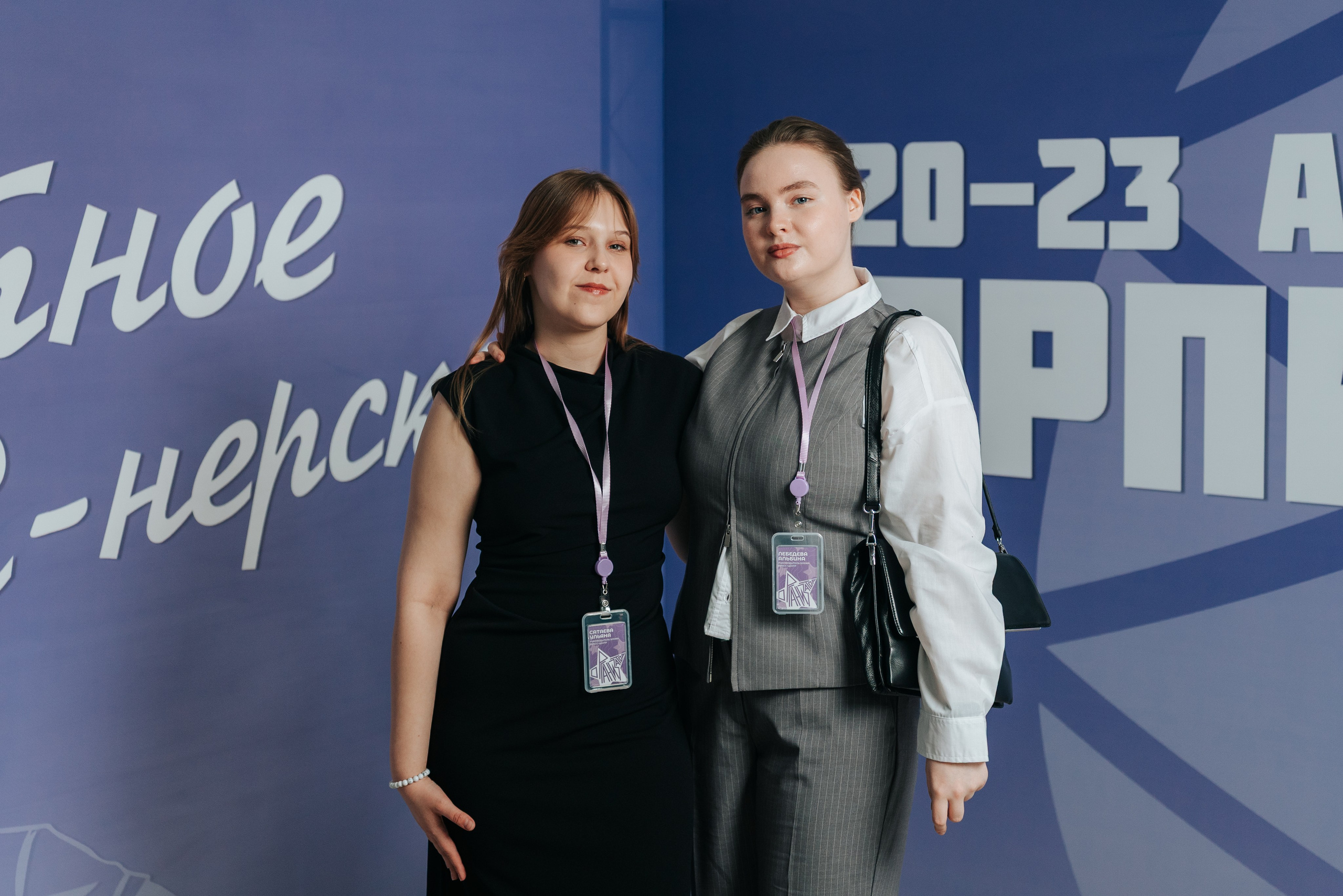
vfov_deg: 21.7
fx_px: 2332
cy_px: 387
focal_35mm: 62
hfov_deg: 32.1
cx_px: 672
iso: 800
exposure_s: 1/160
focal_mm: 55
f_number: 2.8
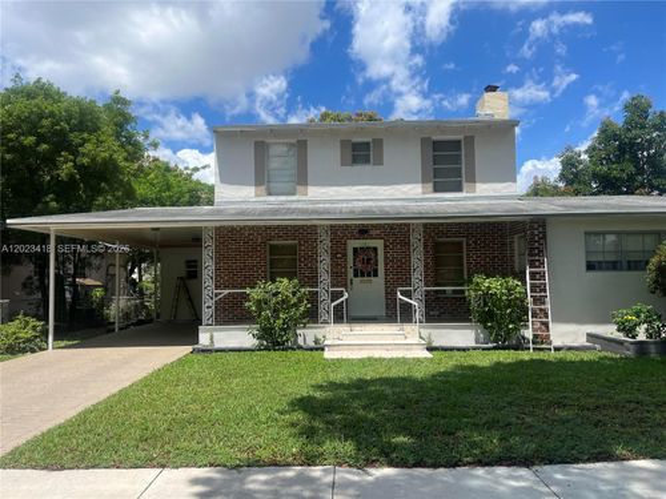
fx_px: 500
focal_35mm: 26
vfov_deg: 53.1
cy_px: 250
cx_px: 333
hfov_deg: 67.3
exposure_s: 1/3311
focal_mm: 5.1
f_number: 1.6
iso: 50
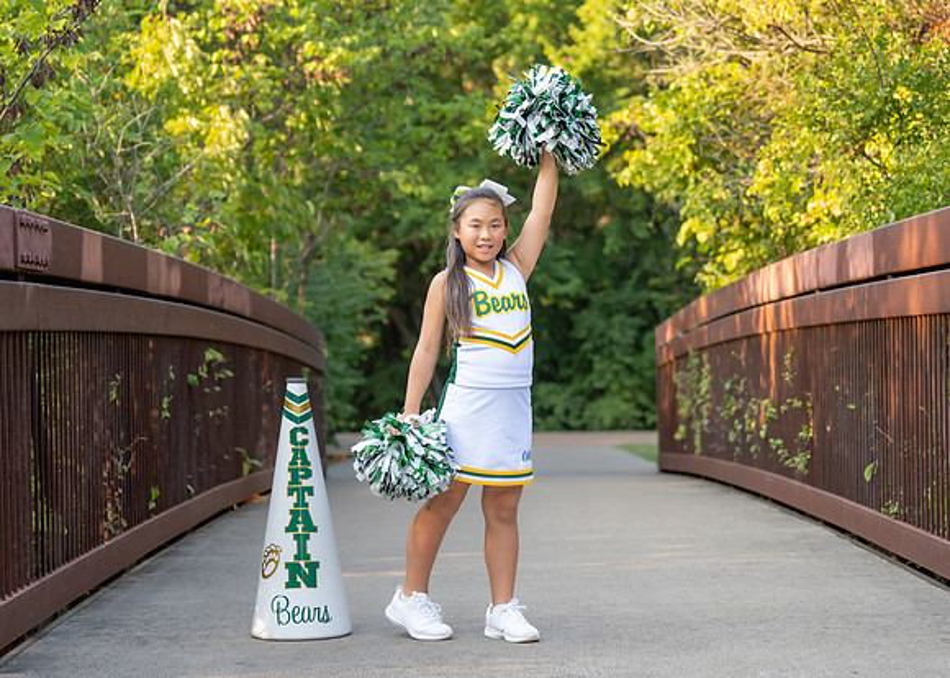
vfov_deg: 16.2
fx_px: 2389
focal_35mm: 89
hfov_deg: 22.5
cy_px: 365
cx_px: 484
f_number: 2.8
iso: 800
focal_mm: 70
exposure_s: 1/1250
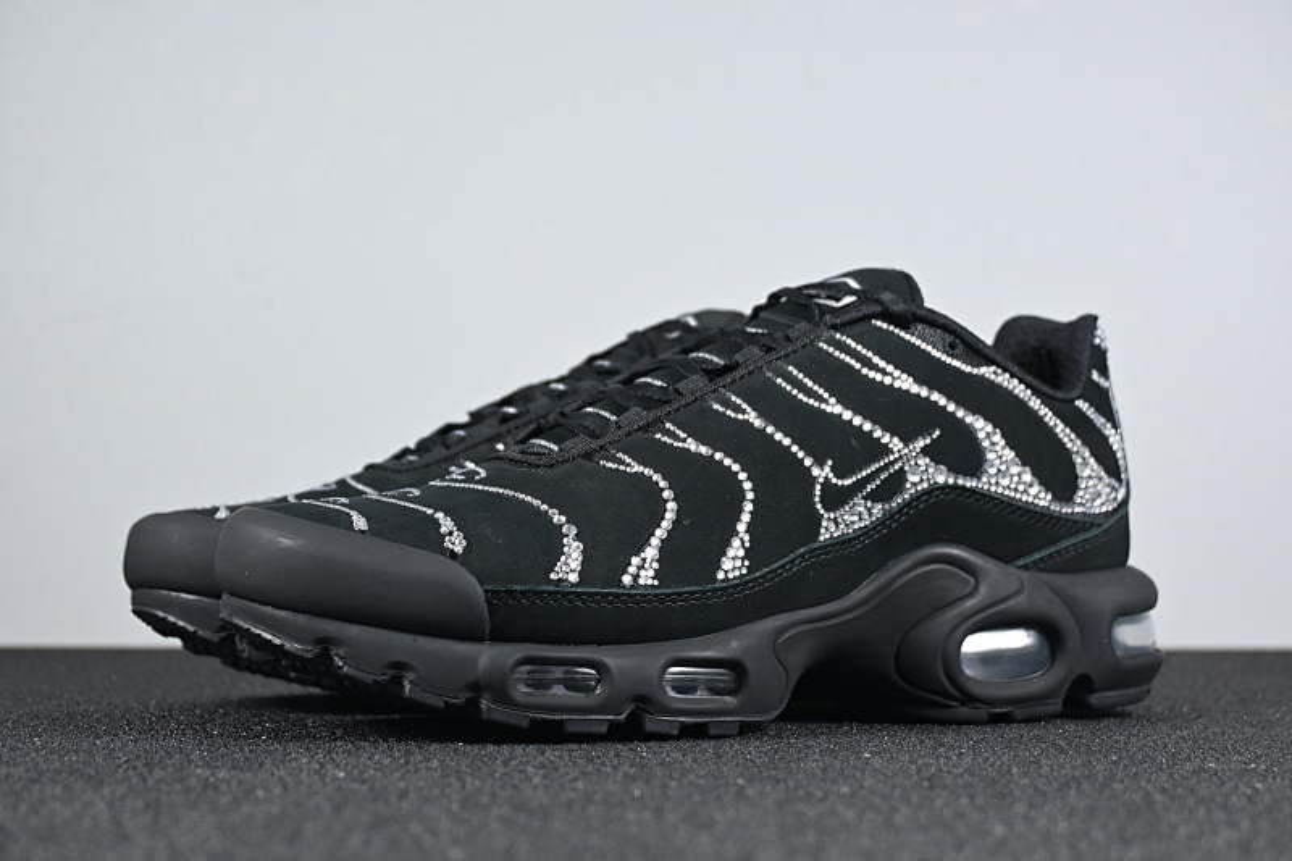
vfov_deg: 24.4
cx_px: 646
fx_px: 1991
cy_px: 430
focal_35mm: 56
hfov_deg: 35.9
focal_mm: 37
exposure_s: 1/125
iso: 800
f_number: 5.3
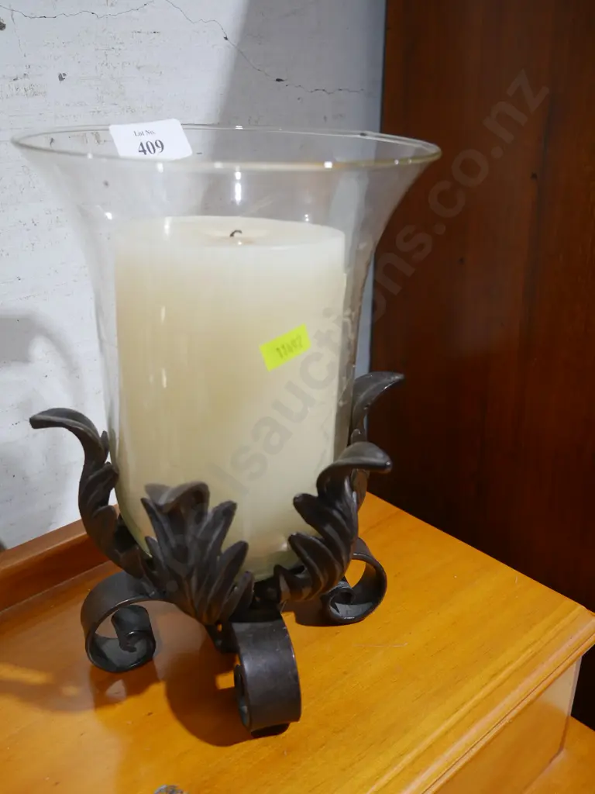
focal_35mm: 34
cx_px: 298
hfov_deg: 41.8
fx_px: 779
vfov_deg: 54.0
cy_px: 397
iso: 640
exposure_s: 1/60
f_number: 4
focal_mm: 17
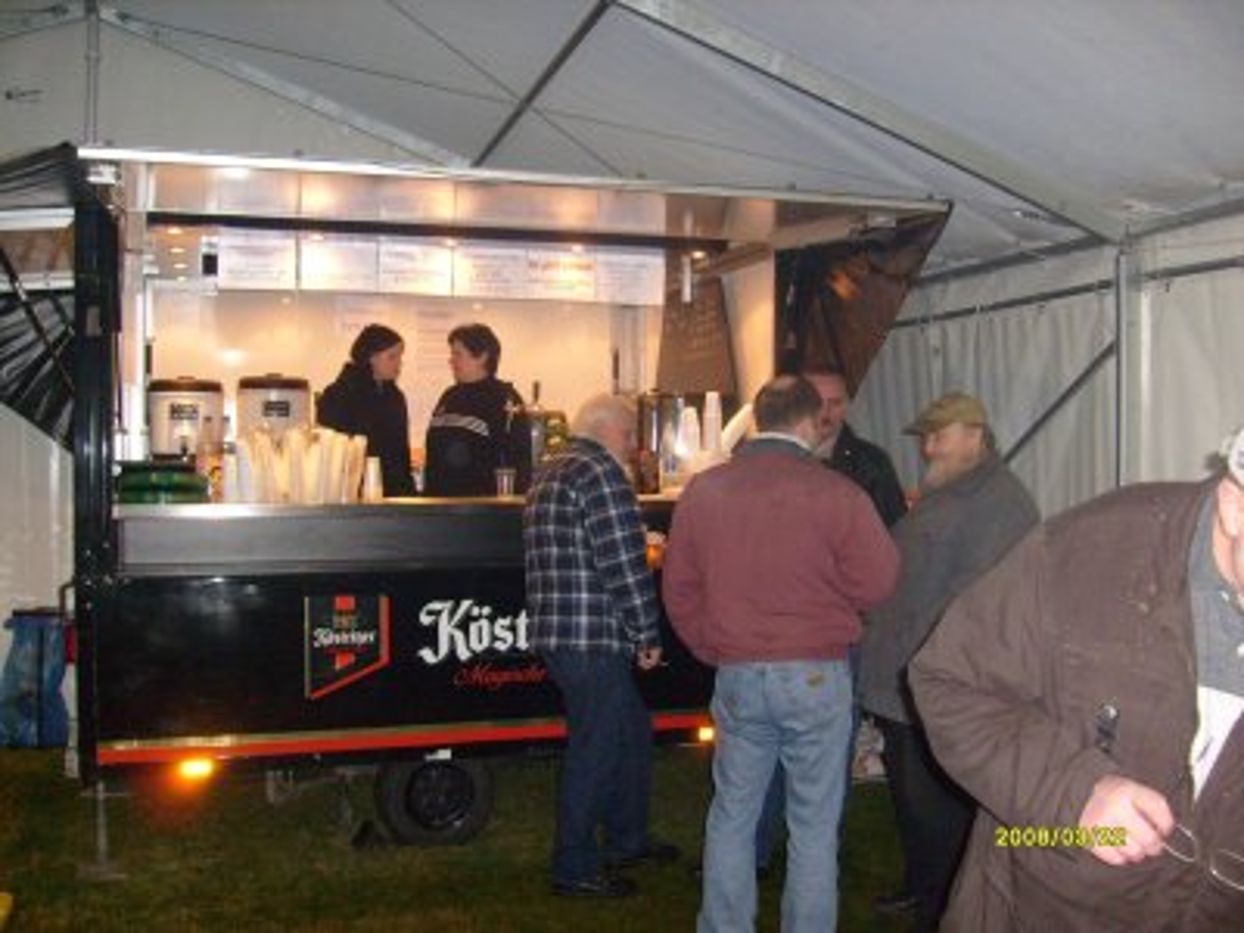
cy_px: 466
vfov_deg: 40.7
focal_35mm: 35
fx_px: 1258
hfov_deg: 52.6
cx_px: 622
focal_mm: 5.8
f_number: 2.8
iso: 160
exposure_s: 1/45
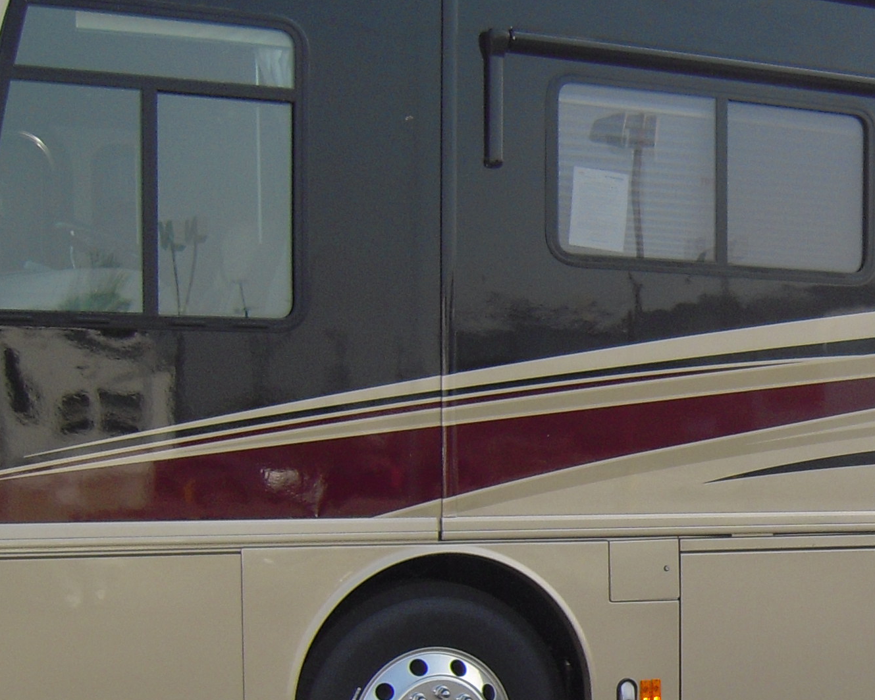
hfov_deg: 24.3
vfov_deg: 20.1
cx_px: 862
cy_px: 598
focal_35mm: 75
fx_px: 1942
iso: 100
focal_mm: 5
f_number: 5.4
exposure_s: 1/250
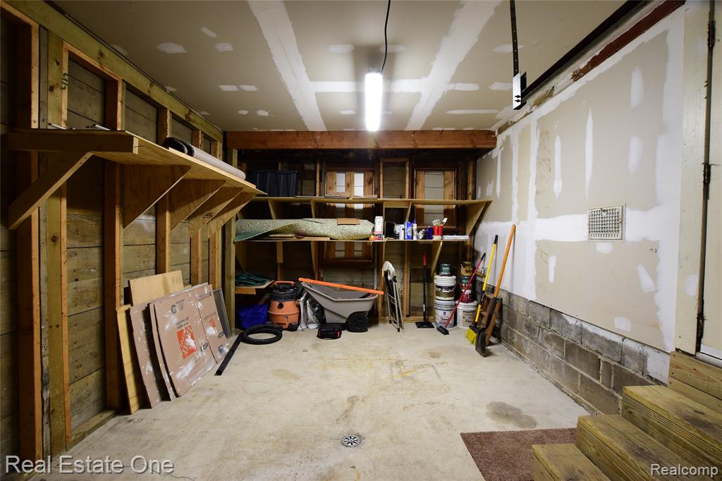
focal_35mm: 15
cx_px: 361
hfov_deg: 100.4
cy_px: 240
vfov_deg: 77.3
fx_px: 301
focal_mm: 10
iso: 400
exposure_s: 1/5
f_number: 6.3
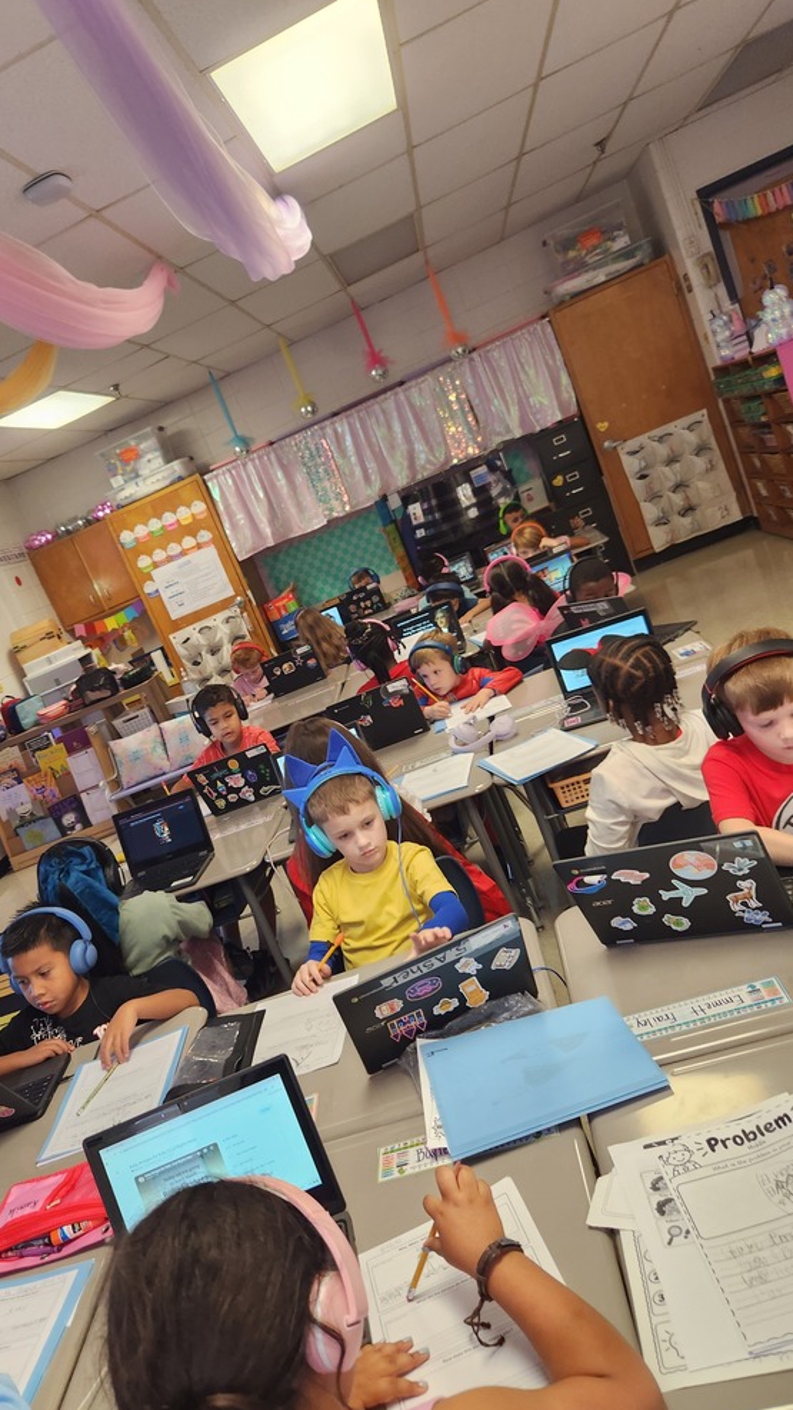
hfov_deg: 43.8
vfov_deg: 71.9
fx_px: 972
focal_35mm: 26
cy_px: 711
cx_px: 274
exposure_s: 1/120
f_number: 1.8
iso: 200
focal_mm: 5.4
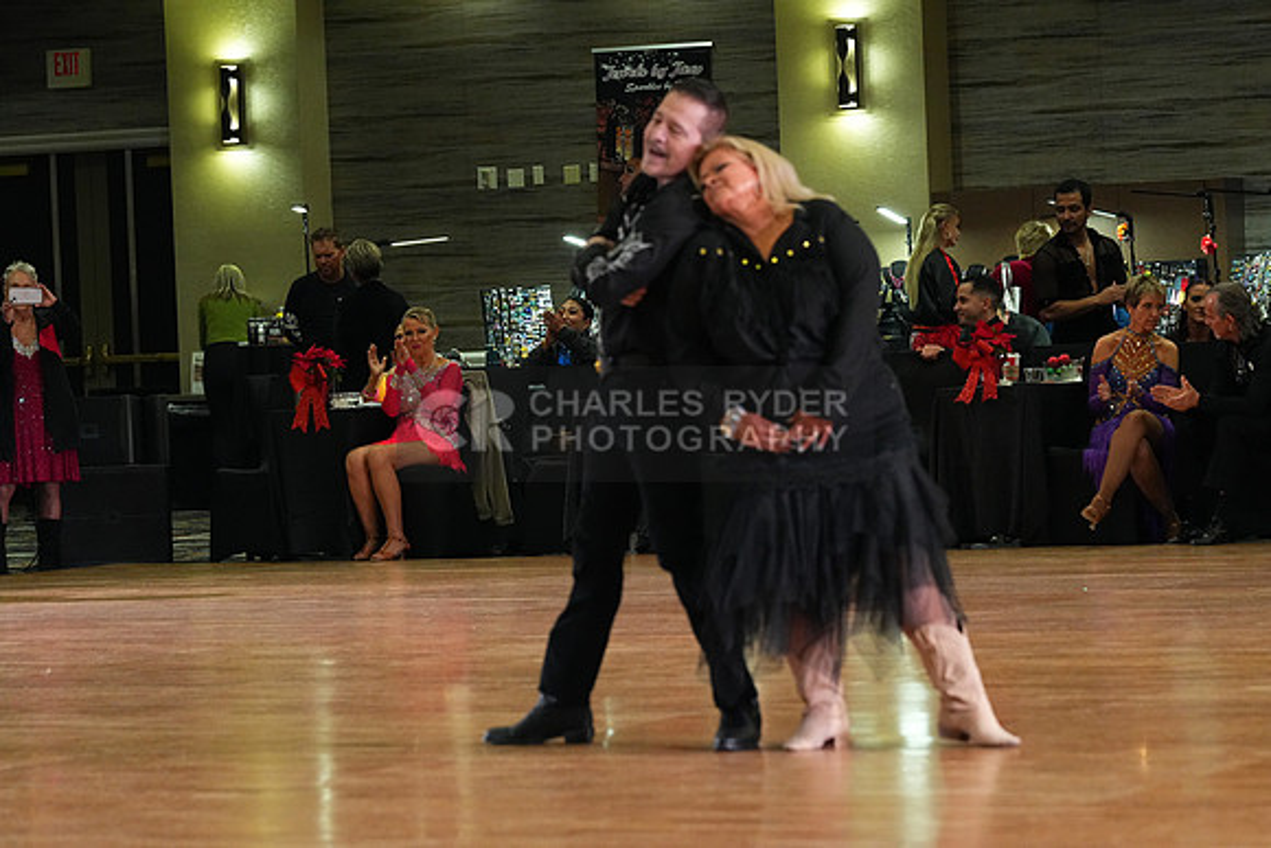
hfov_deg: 13.8
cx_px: 636
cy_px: 424
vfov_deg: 9.2
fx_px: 5262
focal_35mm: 149
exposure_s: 1/320
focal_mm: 149
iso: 6400
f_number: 5.6
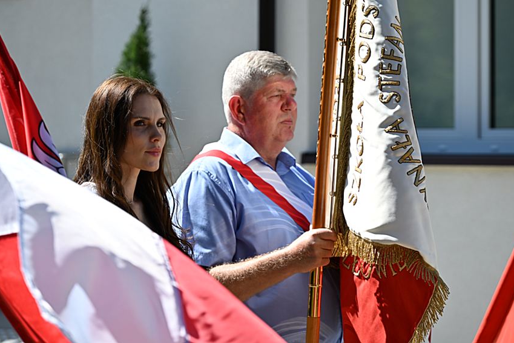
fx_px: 3027
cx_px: 269
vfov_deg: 6.5
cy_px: 162
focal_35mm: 212
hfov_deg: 9.7
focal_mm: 200
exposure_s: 1/500
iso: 280
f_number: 8
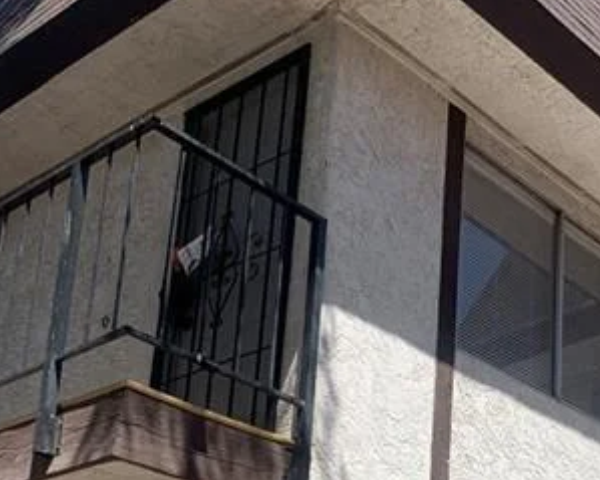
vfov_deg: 21.2
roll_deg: -2.4
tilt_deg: +17.0
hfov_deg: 27.0
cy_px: 548
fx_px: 1207
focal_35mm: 68
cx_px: 530
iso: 25
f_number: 1.8
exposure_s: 1/2033
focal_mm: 4.25
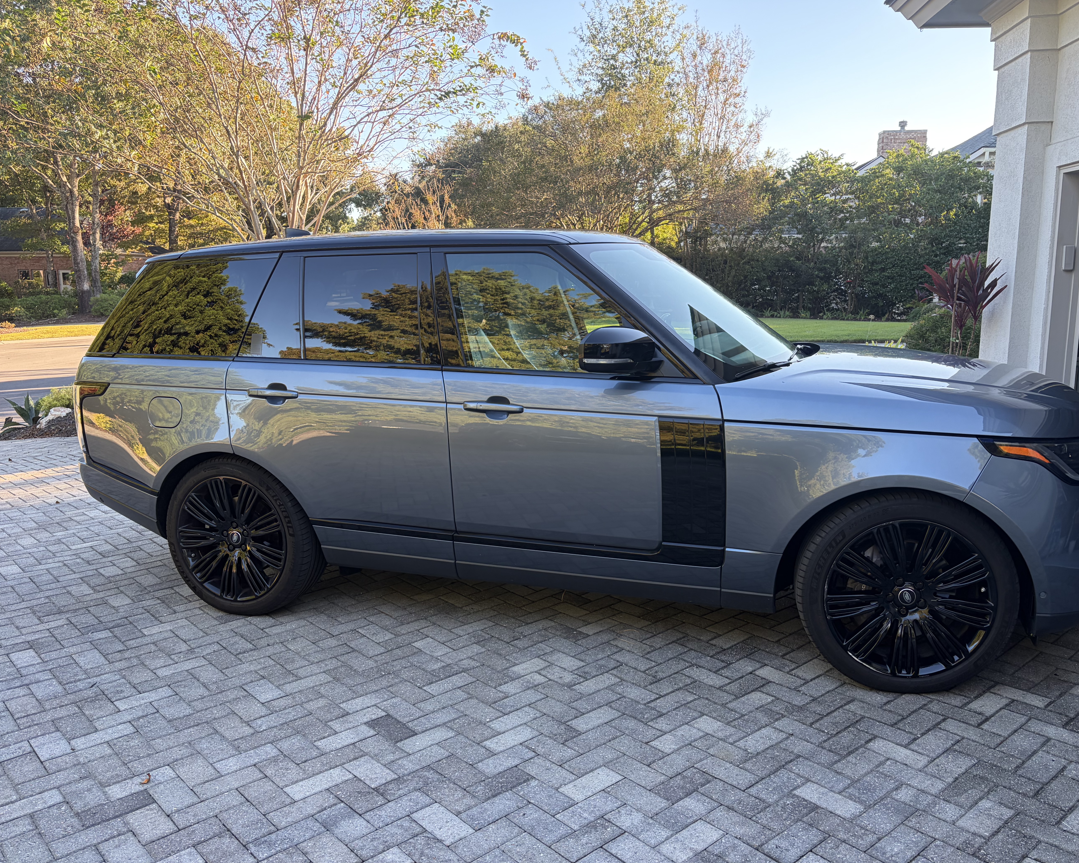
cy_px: 442
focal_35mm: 28
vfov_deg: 51.5
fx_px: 894
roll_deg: +0.7
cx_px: 576
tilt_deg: -8.6
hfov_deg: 62.1
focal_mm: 5.96
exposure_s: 1/181
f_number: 1.6
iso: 50
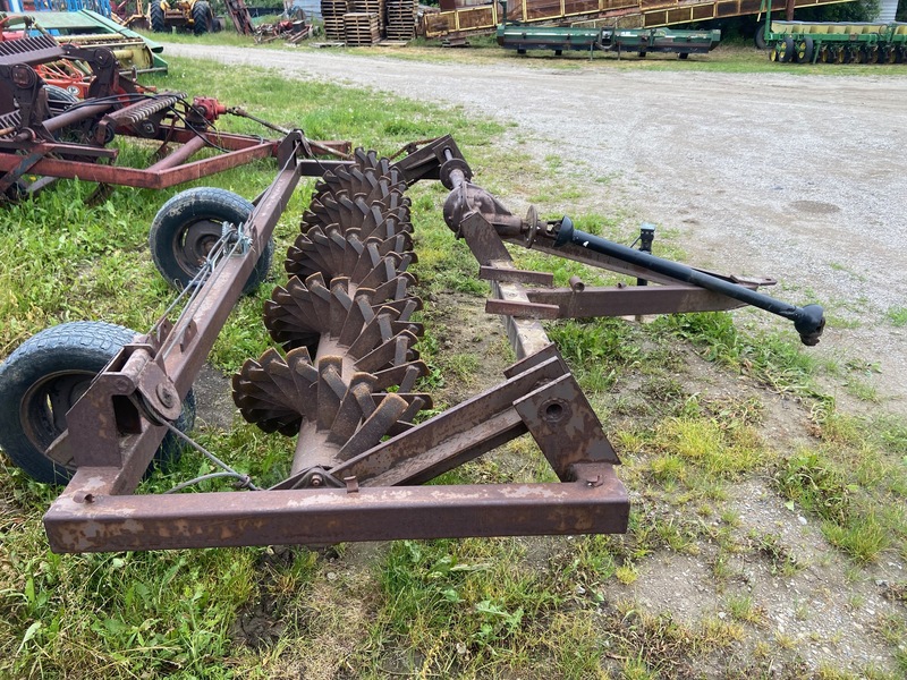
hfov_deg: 67.3
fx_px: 681
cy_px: 340
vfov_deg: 53.1
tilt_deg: -27.3
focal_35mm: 26
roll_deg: -1.5
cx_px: 454
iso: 32
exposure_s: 1/405
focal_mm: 4.25
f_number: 1.8
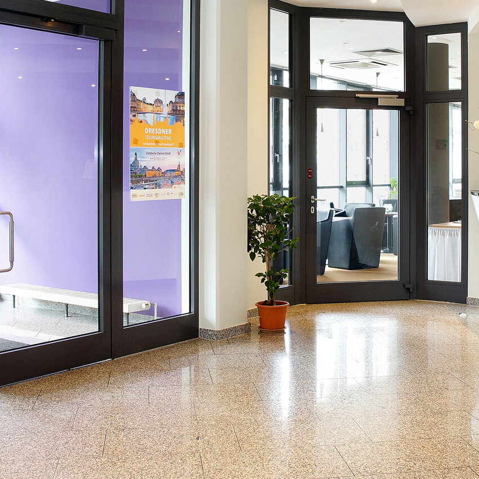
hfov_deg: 34.6
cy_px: 166
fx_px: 767
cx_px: 284
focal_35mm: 49
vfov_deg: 34.4
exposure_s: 1/8
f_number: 8
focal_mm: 24
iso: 500
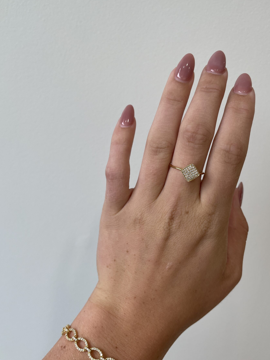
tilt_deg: -19.1
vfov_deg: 59.9
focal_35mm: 30
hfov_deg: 46.8
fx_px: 312
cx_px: 136
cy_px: 172
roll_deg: -3.0
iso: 50
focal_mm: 4.2
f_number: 1.6
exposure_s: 1/120
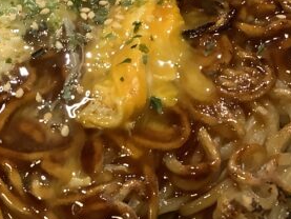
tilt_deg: -49.8
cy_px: 114
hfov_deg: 22.4
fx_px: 723
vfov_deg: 17.2
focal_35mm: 86
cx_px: 53
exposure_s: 1/60
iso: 250
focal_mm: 3.3
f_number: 2.4
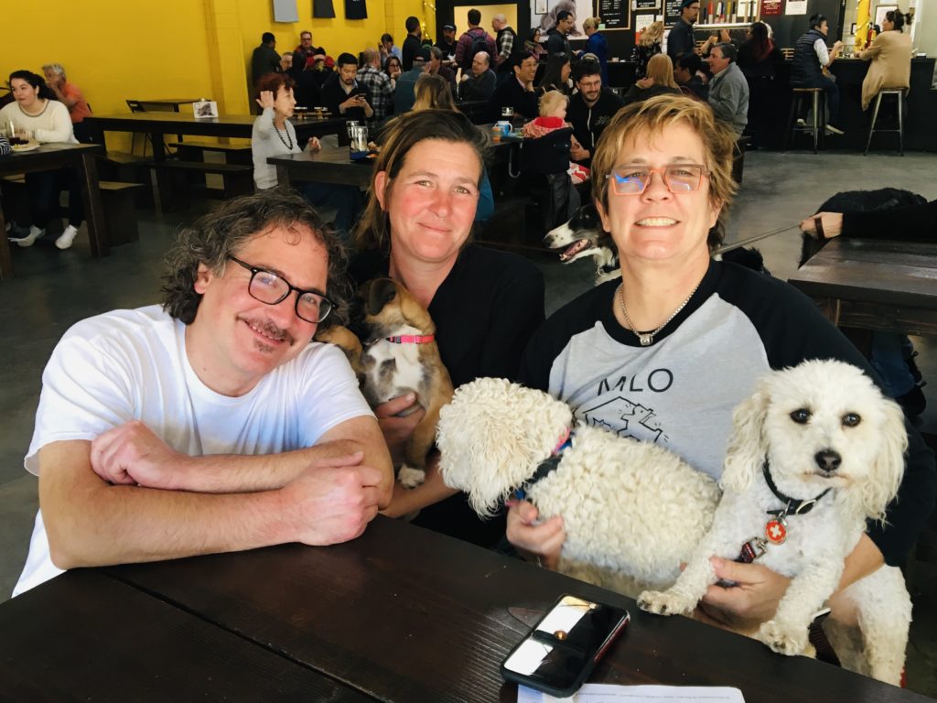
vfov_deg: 48.2
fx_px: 785
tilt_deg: -18.4
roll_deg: +1.5
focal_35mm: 29
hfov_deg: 61.7
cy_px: 352
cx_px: 468
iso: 80
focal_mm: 4.15
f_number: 2.2
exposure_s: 1/30
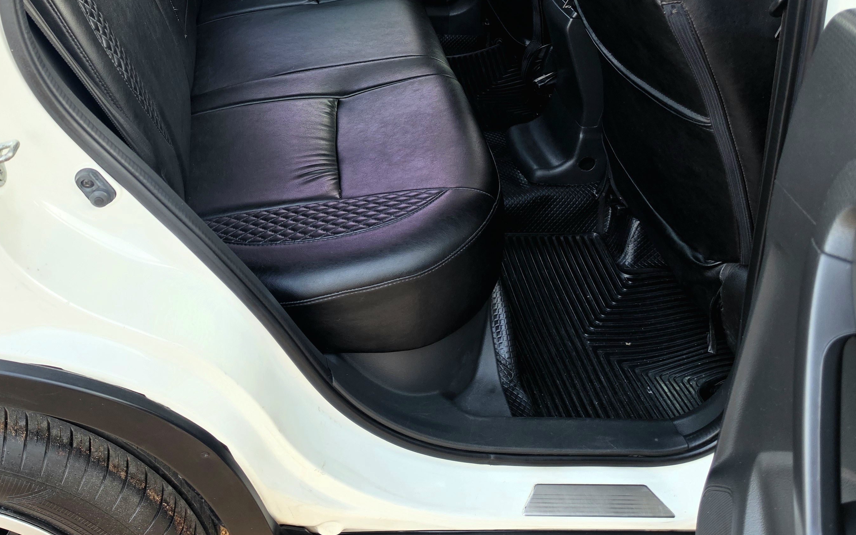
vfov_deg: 33.8
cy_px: 76
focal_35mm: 36
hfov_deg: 52.3
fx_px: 840
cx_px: 244
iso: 40
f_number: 1.4
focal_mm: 6.5
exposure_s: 1/182
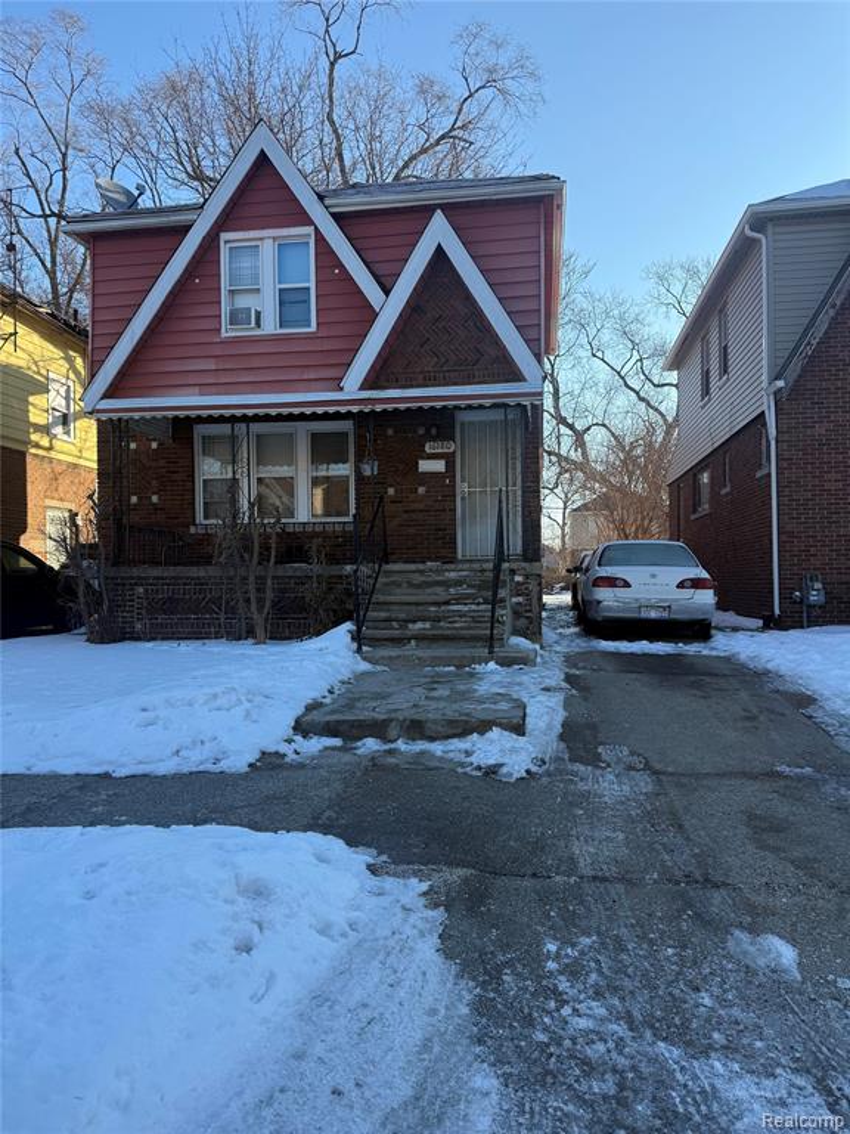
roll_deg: +0.9
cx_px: 425
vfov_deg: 71.6
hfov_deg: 56.8
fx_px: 786
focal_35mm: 24
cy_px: 567
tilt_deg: +1.6
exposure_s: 1/1949
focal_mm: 6.76
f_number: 1.78
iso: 100
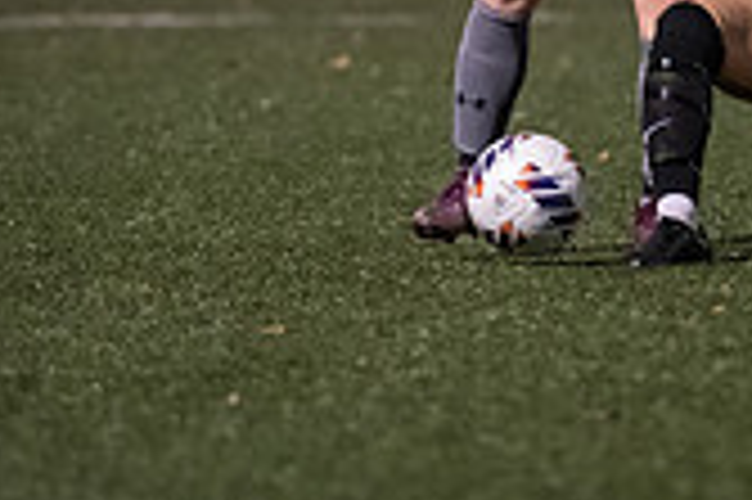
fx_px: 21786
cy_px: -146
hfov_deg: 2.0
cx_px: 585
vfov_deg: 1.3
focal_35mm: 1044
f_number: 2.8
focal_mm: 300
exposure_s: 1/1000
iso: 8000
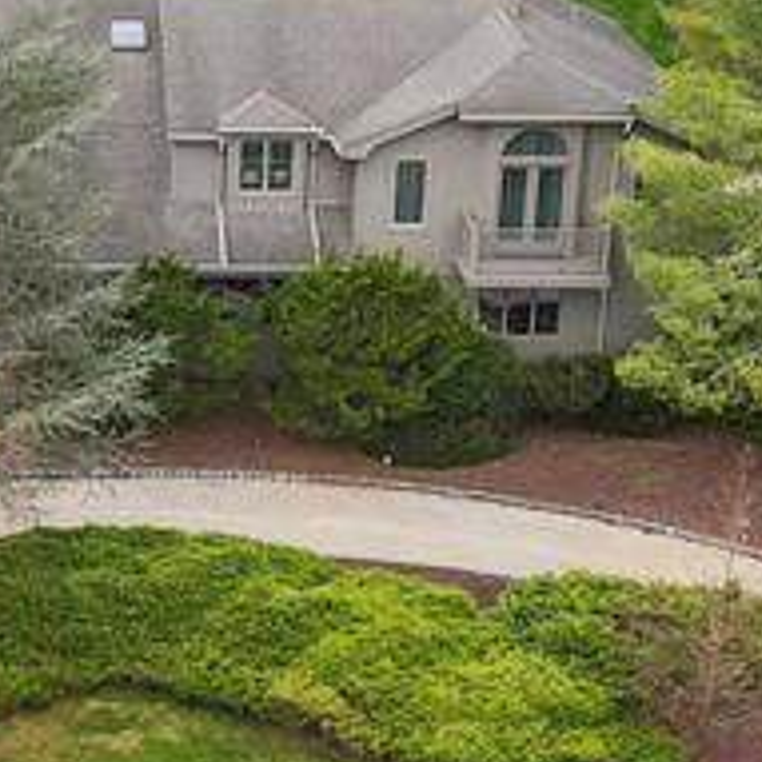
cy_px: 343
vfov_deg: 15.3
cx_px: -112
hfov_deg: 14.9
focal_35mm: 114
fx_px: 2839
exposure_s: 1/200
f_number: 2.8
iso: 100
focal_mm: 4.5
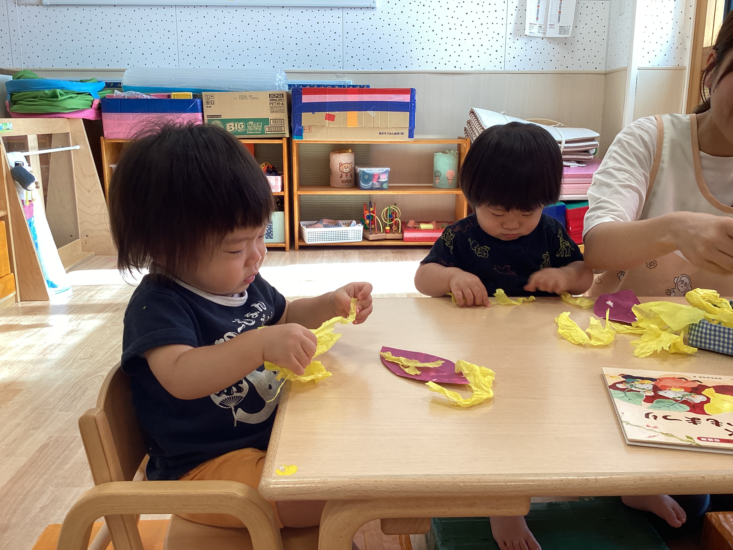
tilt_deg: -14.0
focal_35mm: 31
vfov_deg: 45.4
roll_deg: +0.7
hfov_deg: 58.4
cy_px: 275
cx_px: 366
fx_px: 656
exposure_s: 1/50
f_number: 2.4
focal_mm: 3.3
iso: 50
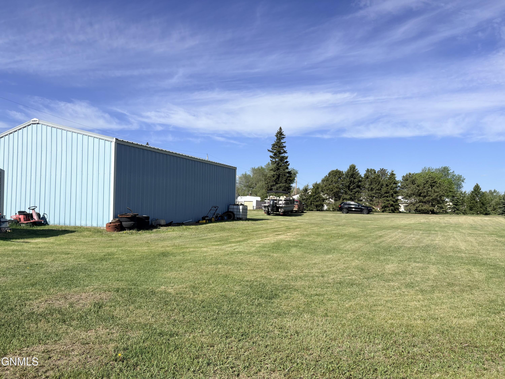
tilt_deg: +3.8
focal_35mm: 26
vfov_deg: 53.1
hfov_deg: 67.3
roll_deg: -0.5
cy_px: 190
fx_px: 379
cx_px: 252
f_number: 1.6
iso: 50
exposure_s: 1/5348
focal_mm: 5.96
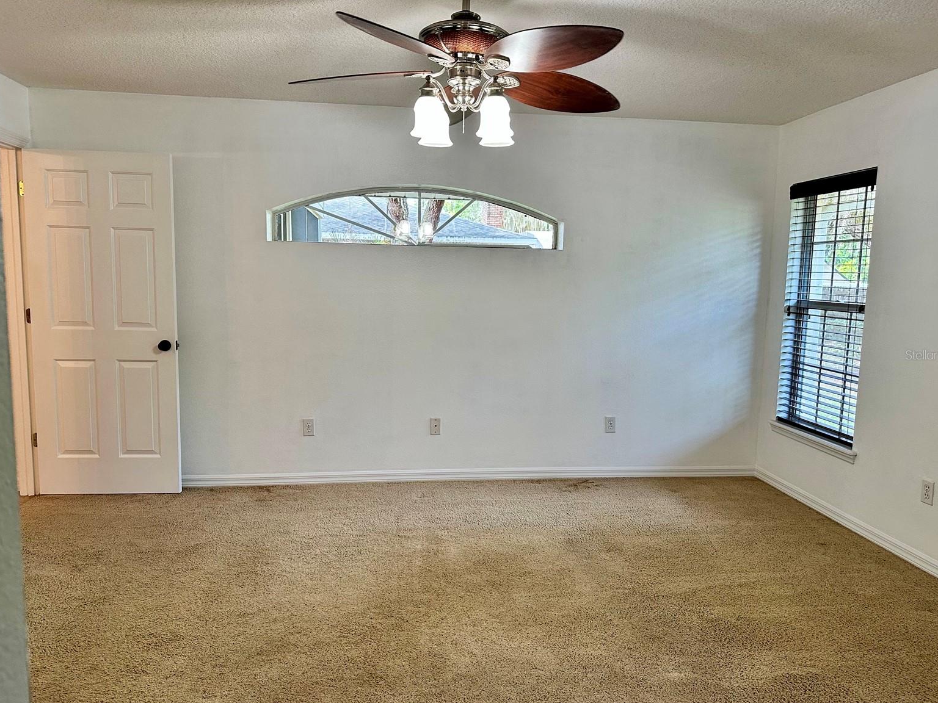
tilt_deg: -5.9
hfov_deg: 69.4
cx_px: 474
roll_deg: -1.6
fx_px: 677
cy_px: 355
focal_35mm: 25
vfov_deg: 54.9
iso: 160
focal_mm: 6.86
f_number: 1.78
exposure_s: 1/120
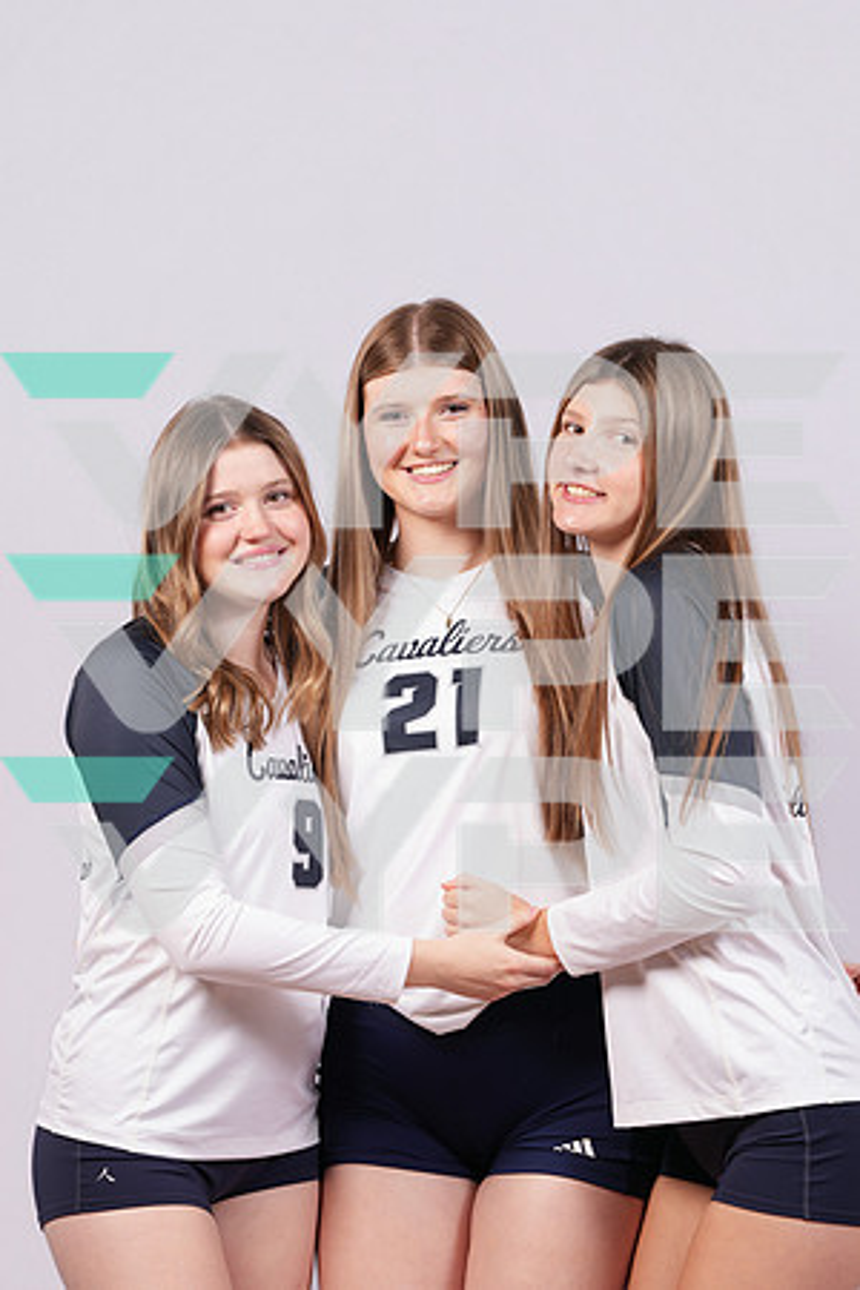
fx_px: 5339
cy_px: 645
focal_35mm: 149
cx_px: 430
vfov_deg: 13.8
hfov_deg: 9.2
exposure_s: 1/160
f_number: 10
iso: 125
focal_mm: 149
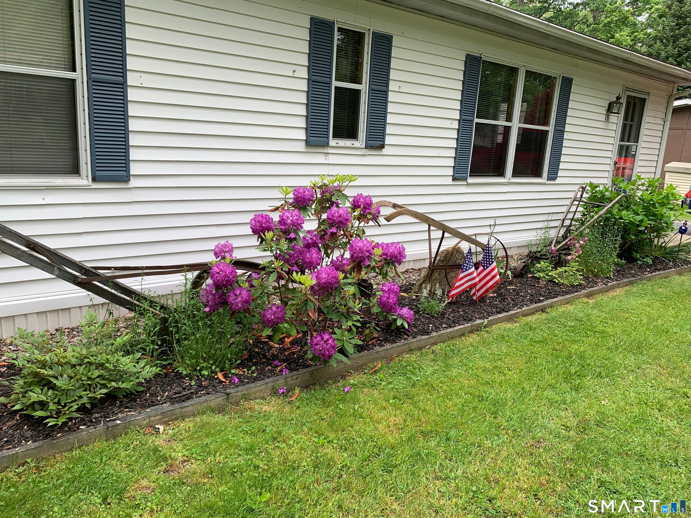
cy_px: 259
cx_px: 346
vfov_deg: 53.1
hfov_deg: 67.3
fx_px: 519
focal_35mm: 26
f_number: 1.8
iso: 25
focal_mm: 4.25
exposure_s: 1/296
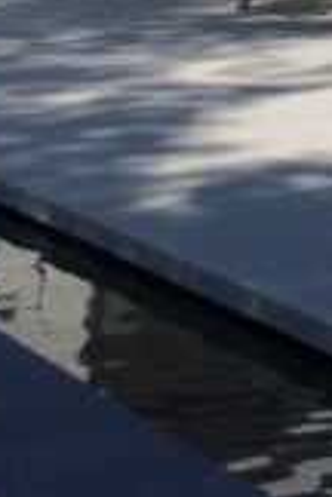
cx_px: 449
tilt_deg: +1.3
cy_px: -304
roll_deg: +0.4
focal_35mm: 143
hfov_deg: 9.4
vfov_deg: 13.3
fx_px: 1978
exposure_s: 1/2933
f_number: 2.2
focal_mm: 4.15
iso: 32
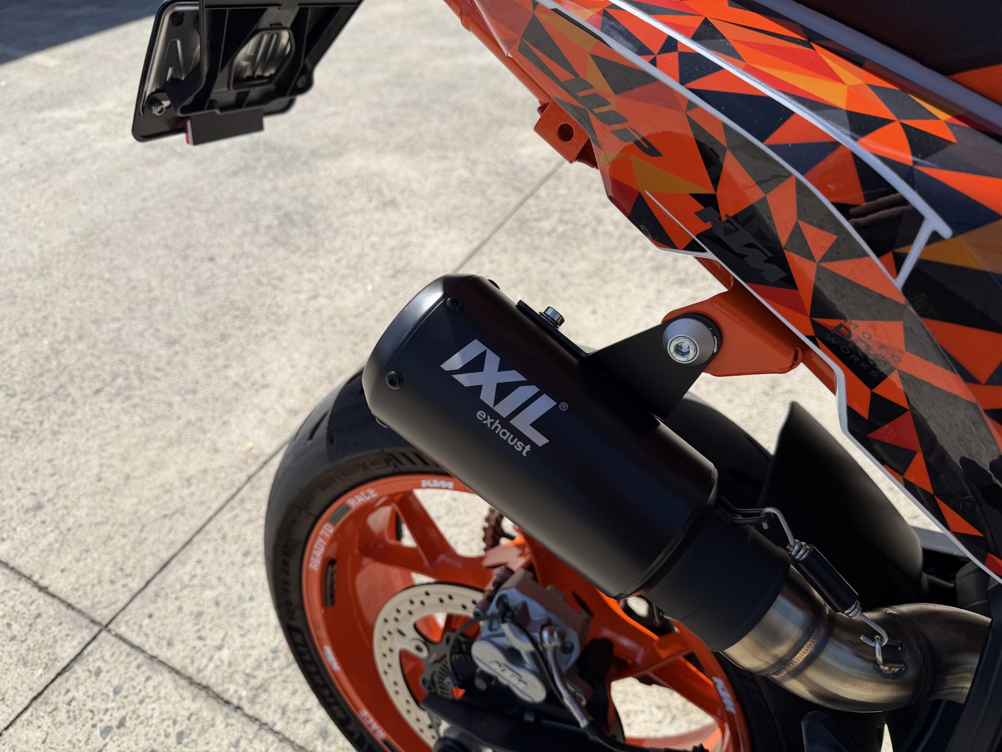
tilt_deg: -38.5
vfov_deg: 56.8
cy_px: 376
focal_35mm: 24
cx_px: 501
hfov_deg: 71.6
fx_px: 695
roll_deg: +7.8
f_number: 1.78
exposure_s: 1/4167
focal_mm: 6.76
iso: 80
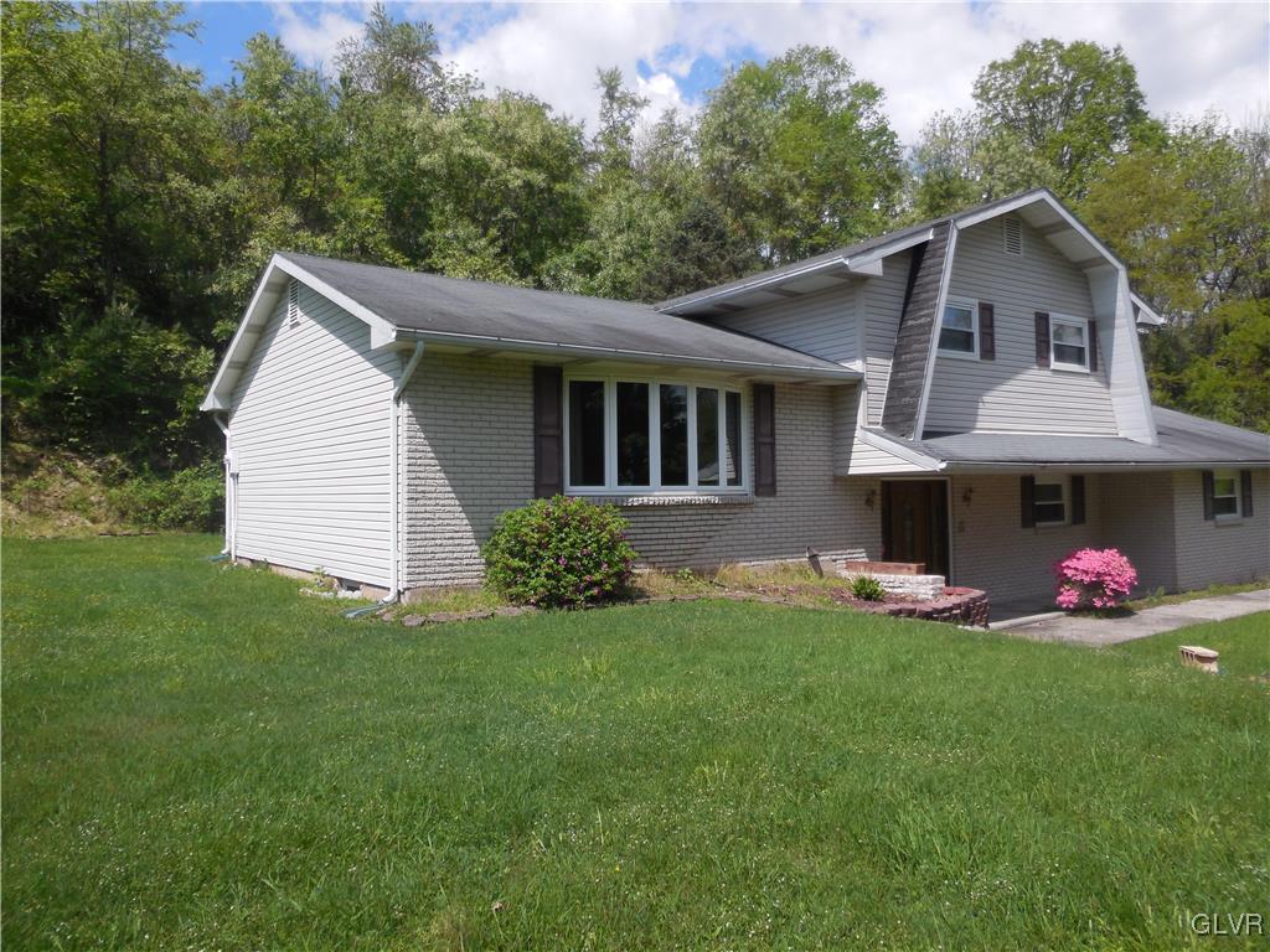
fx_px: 917
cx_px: 635
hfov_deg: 69.4
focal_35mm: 25
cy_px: 476
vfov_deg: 54.9
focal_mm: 4.5
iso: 125
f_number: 3.1
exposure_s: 1/1000
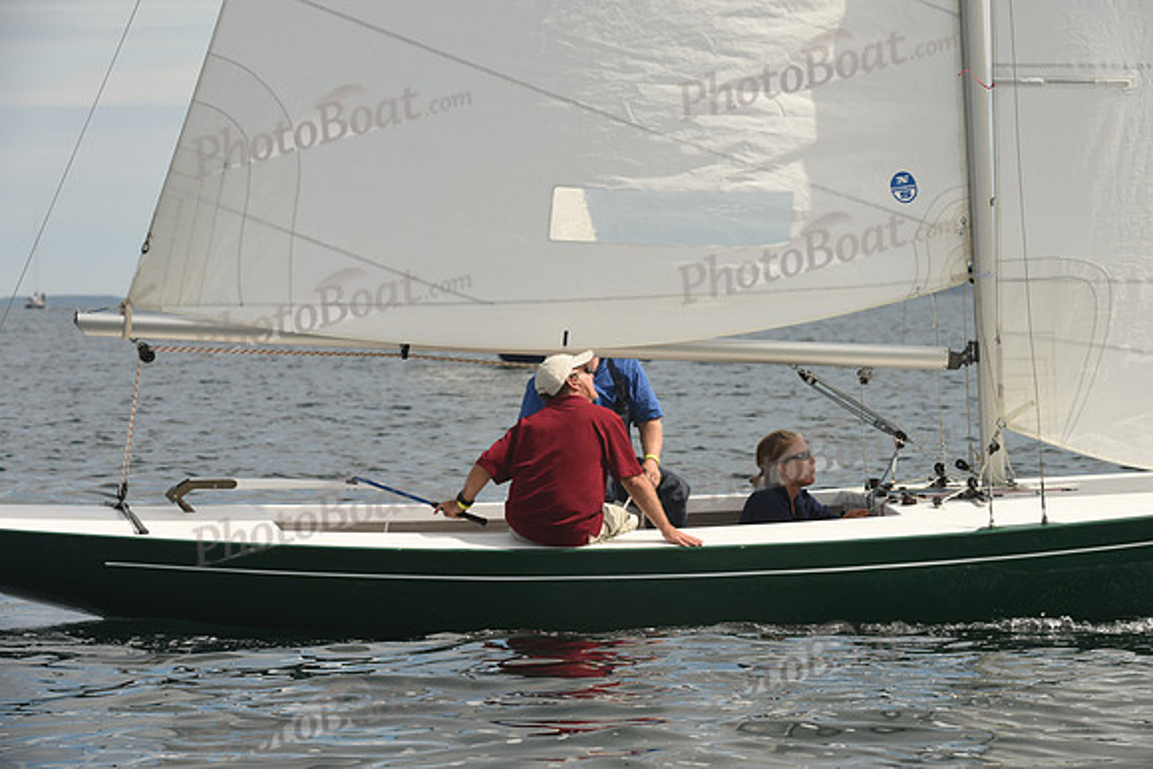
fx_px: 7047
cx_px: 576
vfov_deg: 6.2
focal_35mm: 220
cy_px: 384
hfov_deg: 9.4
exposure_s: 1/640
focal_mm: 220
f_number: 10
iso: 400
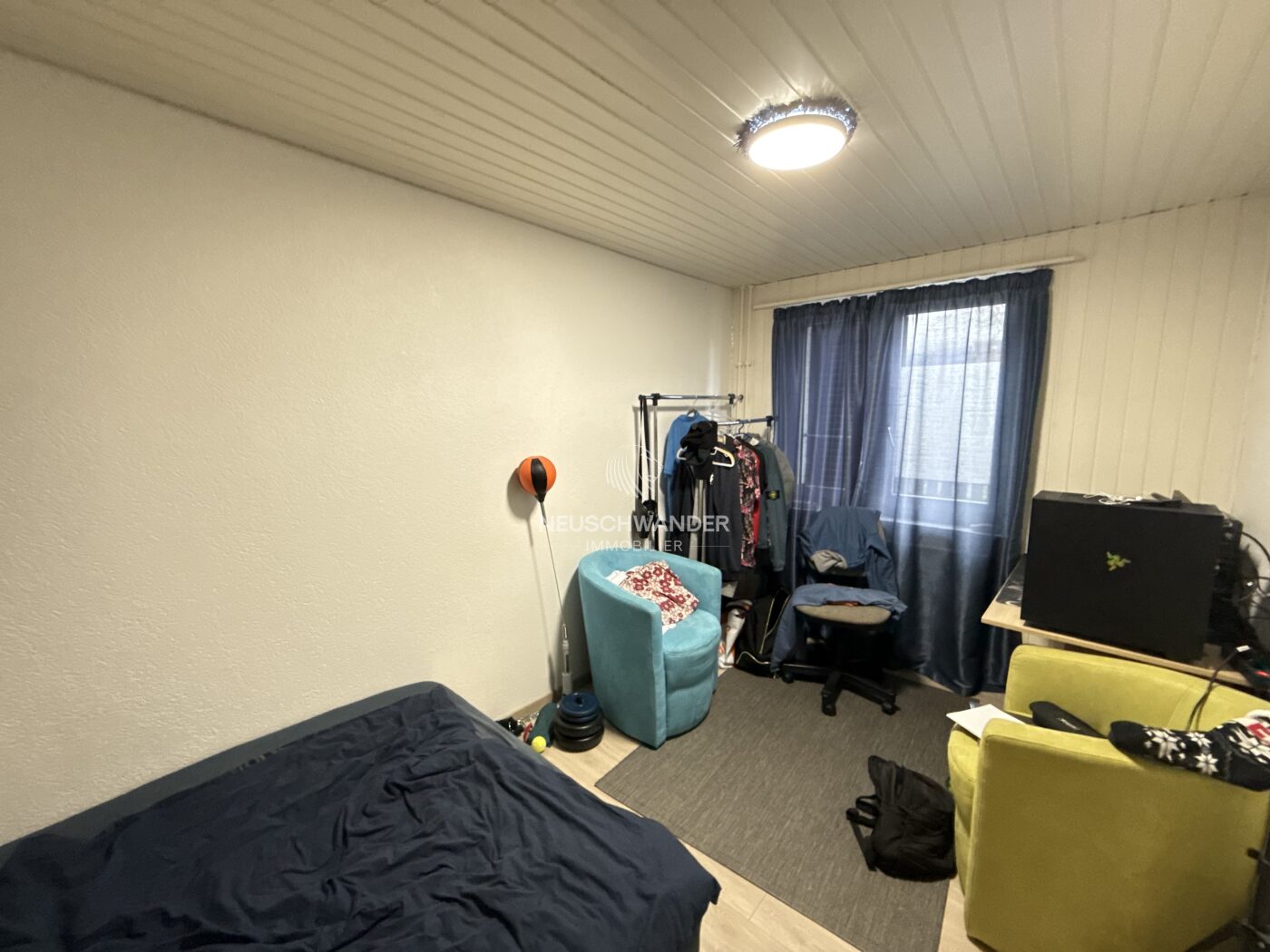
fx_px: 514
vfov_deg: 85.7
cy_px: 476
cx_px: 635
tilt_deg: -6.9
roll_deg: -0.4
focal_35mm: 14
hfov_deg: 102.1
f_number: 2.2
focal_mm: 2.22
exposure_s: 1/50
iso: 800
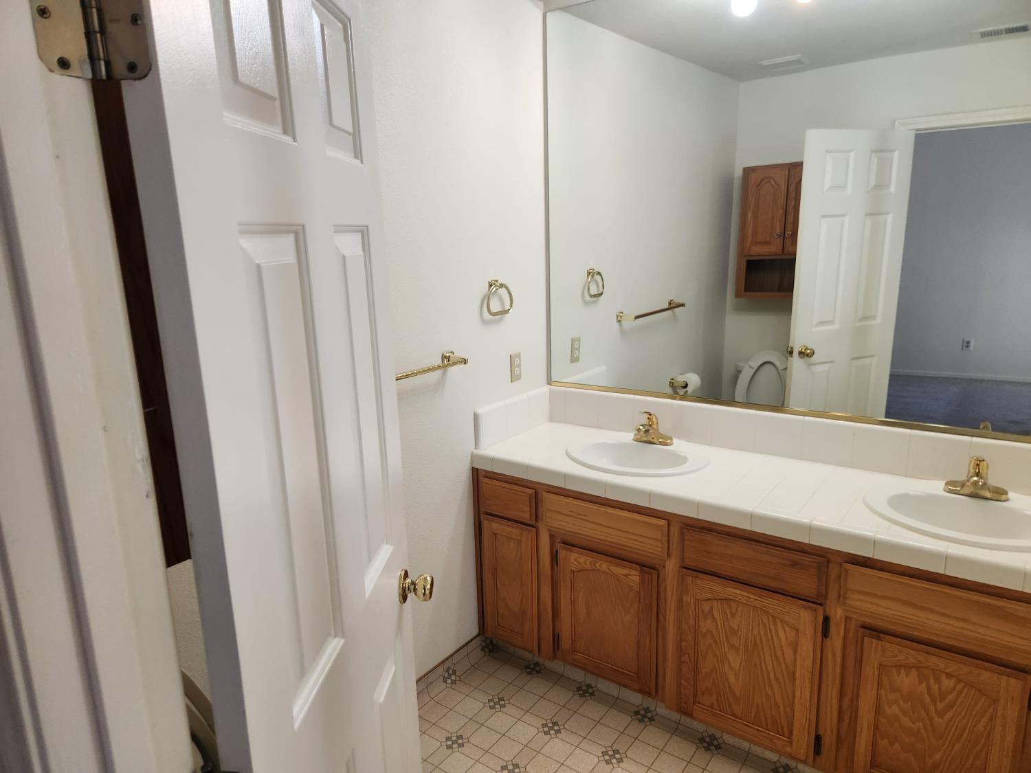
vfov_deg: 58.9
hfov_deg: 73.9
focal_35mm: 23
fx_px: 685
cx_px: 516
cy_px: 386
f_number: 1.8
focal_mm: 5.4
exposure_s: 1/120
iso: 160
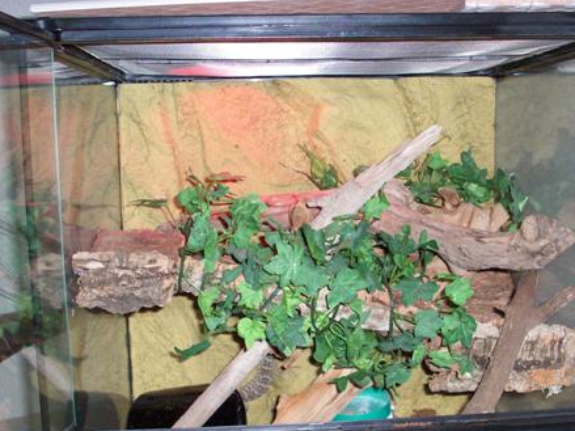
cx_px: 320
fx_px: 897
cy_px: 286
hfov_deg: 35.5
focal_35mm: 54
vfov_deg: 26.9
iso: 160
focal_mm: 6.2
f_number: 2.8
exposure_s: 1/64
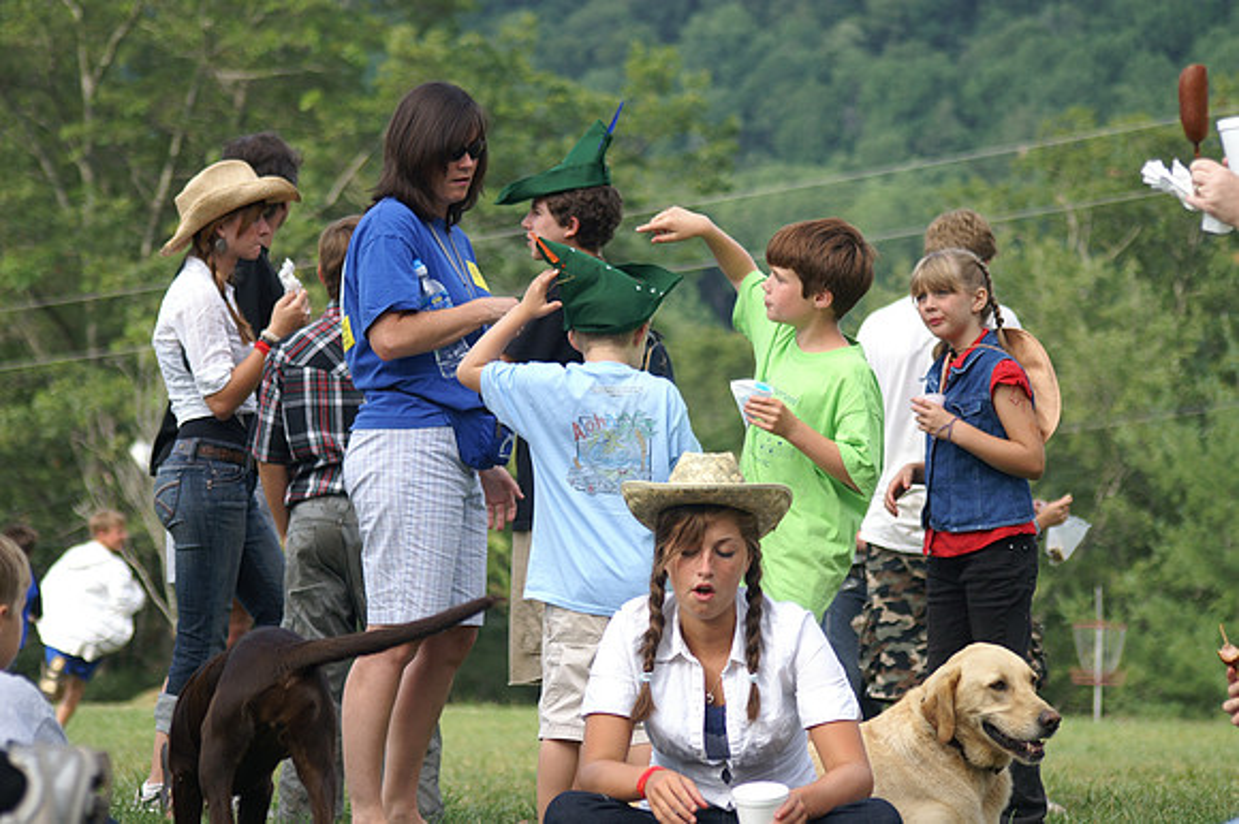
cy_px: 412
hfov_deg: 13.7
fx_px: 5159
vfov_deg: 9.1
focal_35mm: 150
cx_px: 620
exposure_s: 1/320
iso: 100
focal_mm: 100
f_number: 4.5
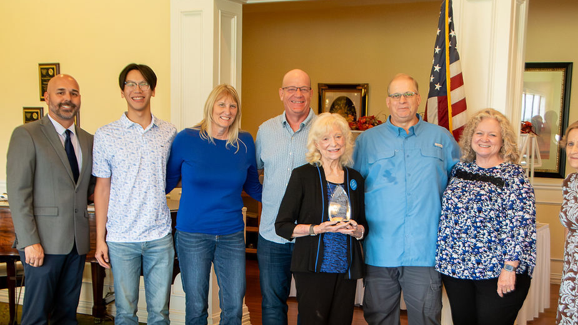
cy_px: 210
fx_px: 843
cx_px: 317
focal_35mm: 55
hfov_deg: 37.8
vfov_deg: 21.8
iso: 6400
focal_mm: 26
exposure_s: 1/250
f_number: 5
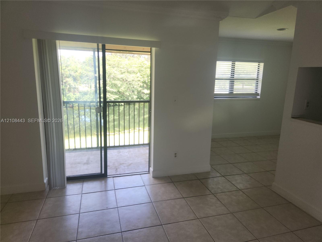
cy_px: 121
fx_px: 214
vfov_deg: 58.9
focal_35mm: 23
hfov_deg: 73.9
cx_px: 161
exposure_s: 1/120
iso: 32
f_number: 1.8
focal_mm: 5.4
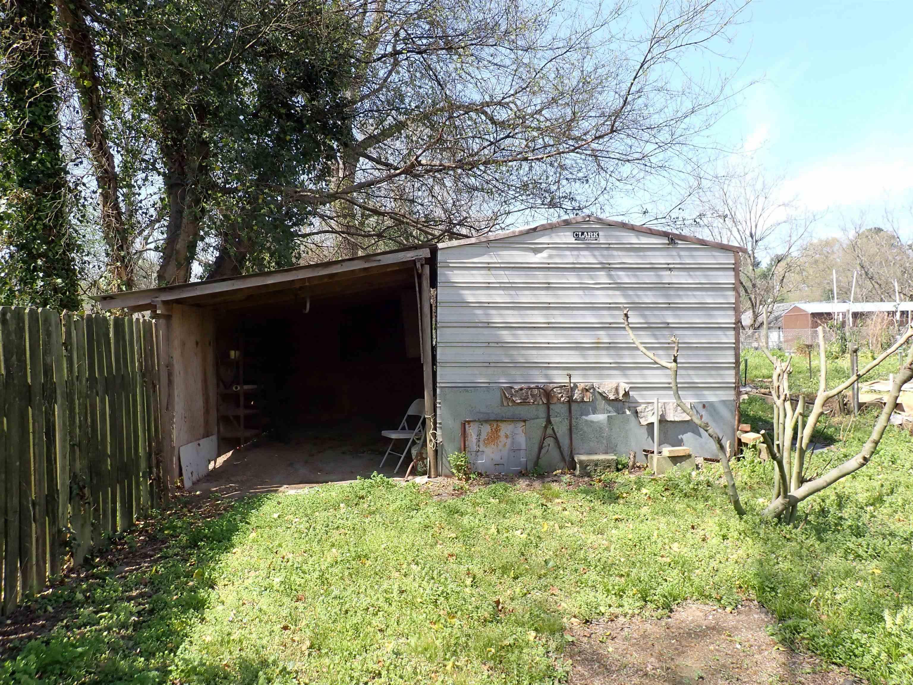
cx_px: 456
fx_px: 659
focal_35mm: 25
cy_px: 342
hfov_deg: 69.4
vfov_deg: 54.9
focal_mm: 4.5
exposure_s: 1/500
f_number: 2.8
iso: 100
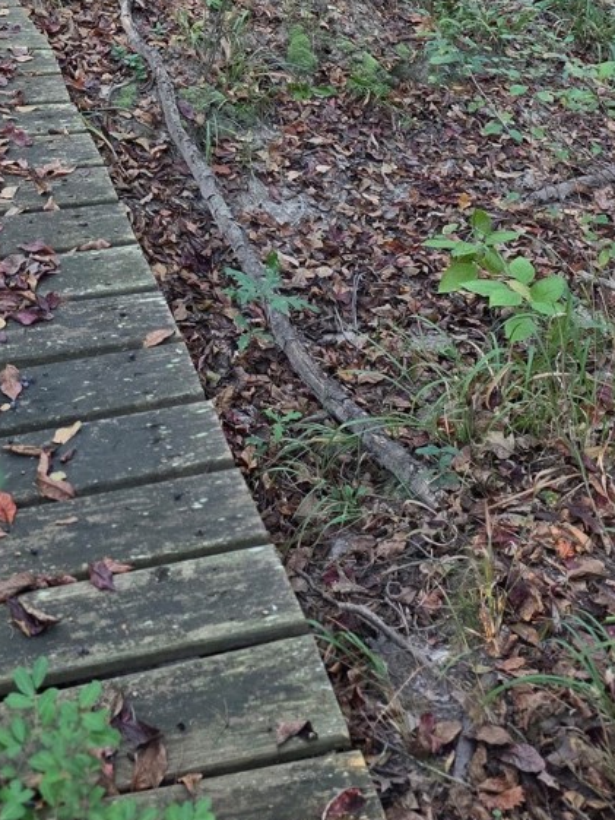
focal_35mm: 63
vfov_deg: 27.8
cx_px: -51
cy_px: -105
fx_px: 1492
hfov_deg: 22.1
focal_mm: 6.3
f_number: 1.7
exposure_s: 1/180
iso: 200
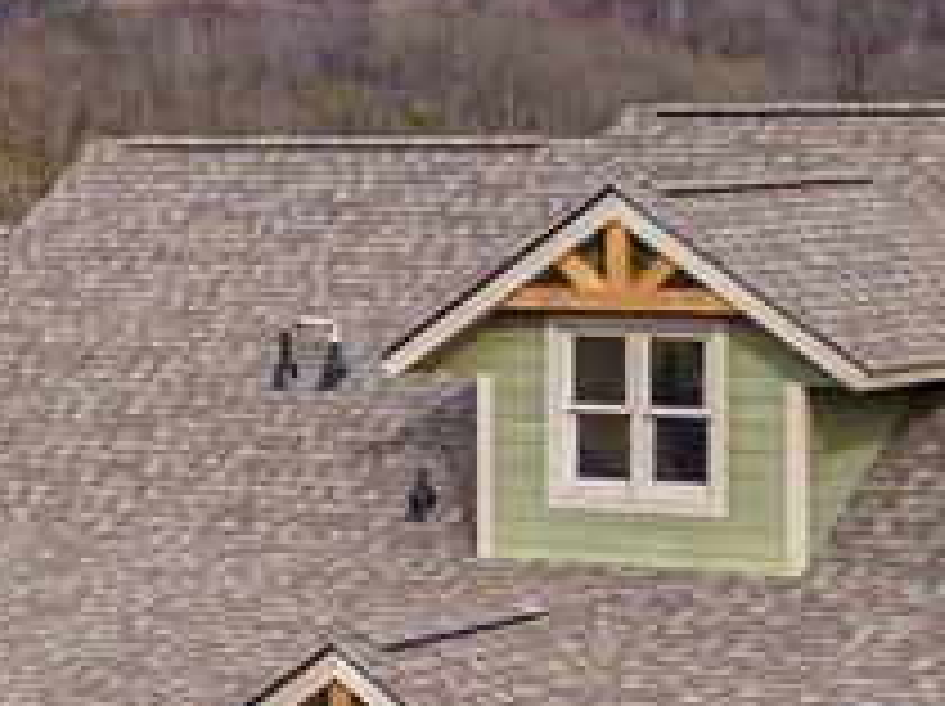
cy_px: 843
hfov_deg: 15.5
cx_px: 261
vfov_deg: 11.4
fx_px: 3463
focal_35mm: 127
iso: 100
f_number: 2.2
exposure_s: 1/800
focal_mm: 4.7
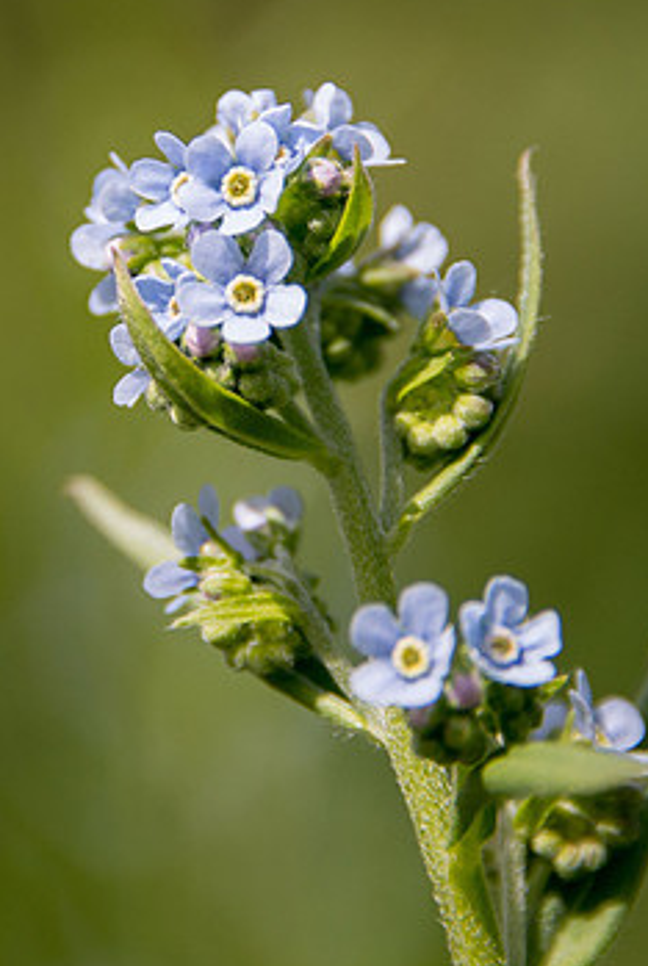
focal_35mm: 651
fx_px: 17506
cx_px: 160
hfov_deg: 2.1
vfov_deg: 3.2
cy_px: 349
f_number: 5.6
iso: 1000
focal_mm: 300
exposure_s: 1/3200
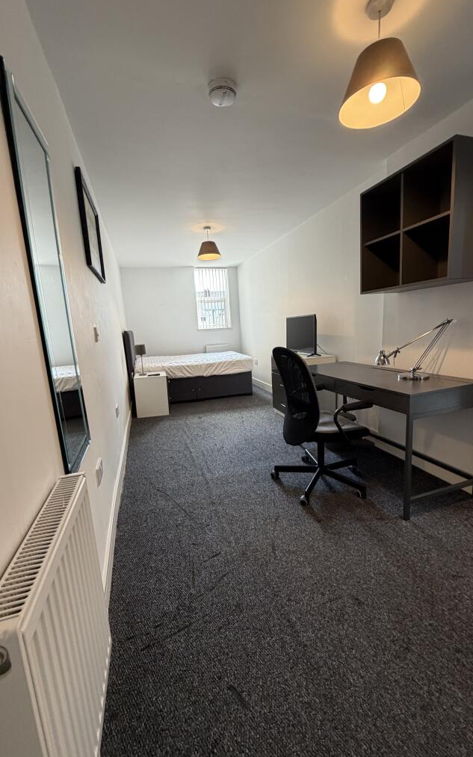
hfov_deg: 74.8
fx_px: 309
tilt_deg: -9.0
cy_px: 380
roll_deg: +3.2
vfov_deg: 101.5
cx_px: 239
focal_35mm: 15
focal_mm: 2.22
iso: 250
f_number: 2.2
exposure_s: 1/50
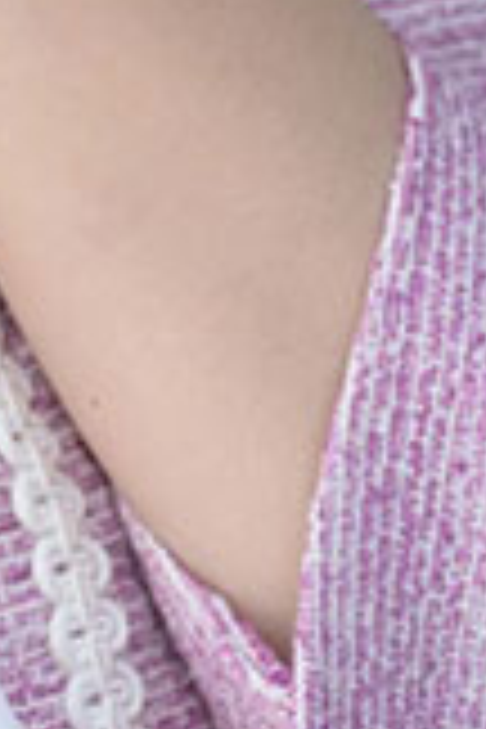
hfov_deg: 1.7
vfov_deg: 2.5
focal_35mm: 829
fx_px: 16786
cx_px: -700
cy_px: -711
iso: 400
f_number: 2.8
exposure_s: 1/200
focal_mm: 70
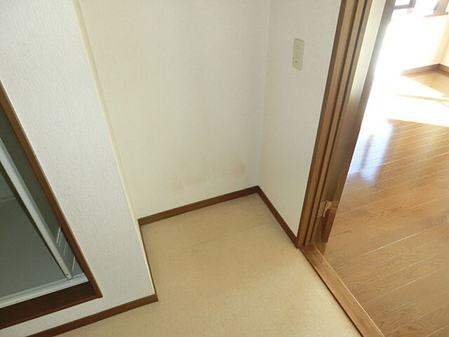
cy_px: 168
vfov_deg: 56.8
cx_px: 224
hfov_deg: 71.6
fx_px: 311
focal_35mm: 24
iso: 400
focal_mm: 4.24
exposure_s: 1/80
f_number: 3
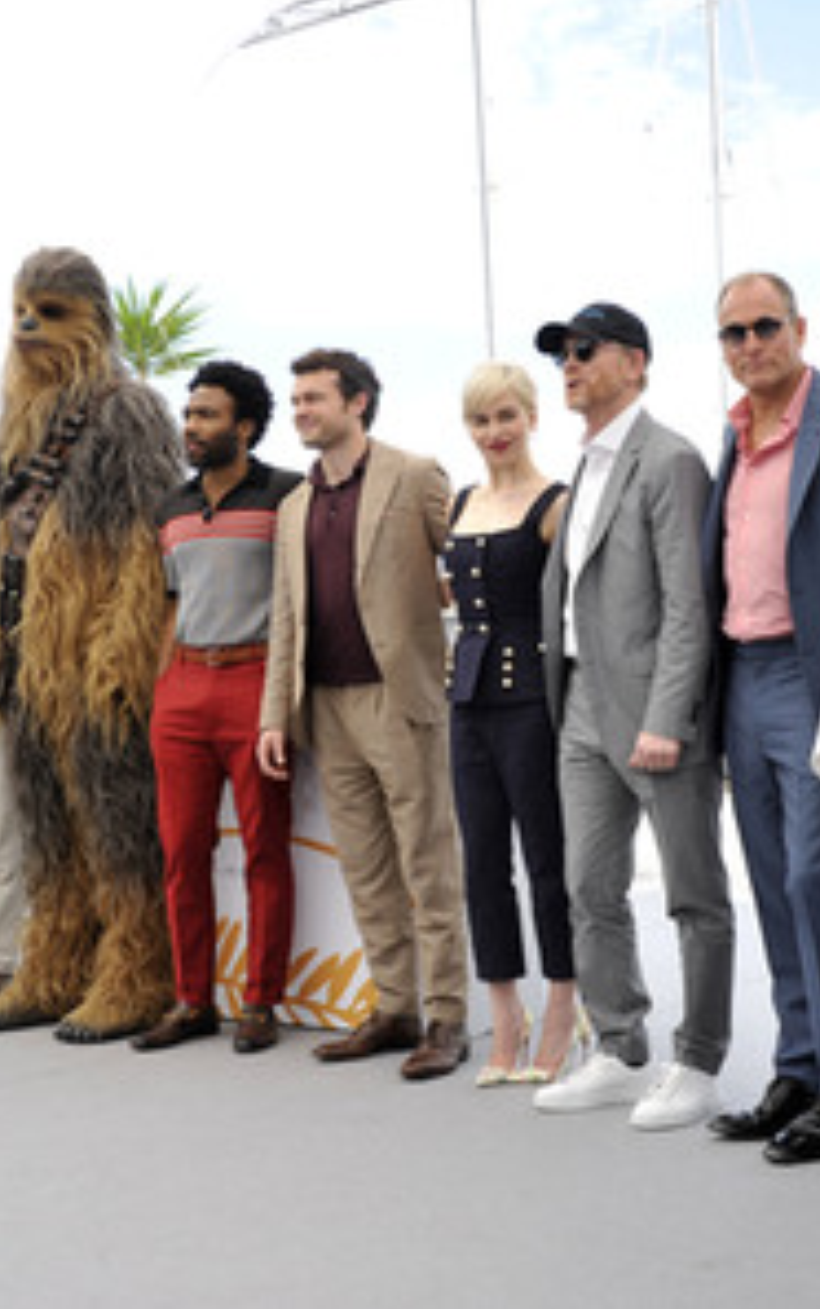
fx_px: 1928
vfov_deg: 37.5
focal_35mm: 54
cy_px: 652
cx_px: 406
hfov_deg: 24.0
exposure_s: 1/250
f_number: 7.1
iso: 200
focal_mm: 35
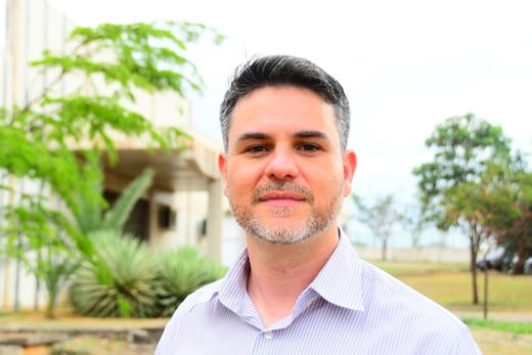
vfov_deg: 20.6
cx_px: 266
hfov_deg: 30.5
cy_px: 178
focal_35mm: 66
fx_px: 976
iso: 100
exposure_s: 1/100
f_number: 6.3
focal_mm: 44
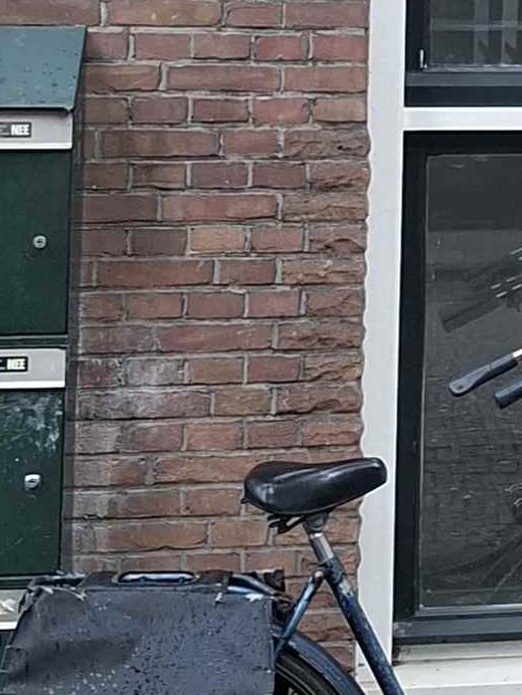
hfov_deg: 10.4
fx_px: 2674
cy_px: -40
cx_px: 972
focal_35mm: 133
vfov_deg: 14.5
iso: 125
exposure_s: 1/100
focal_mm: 5.54
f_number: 1.8
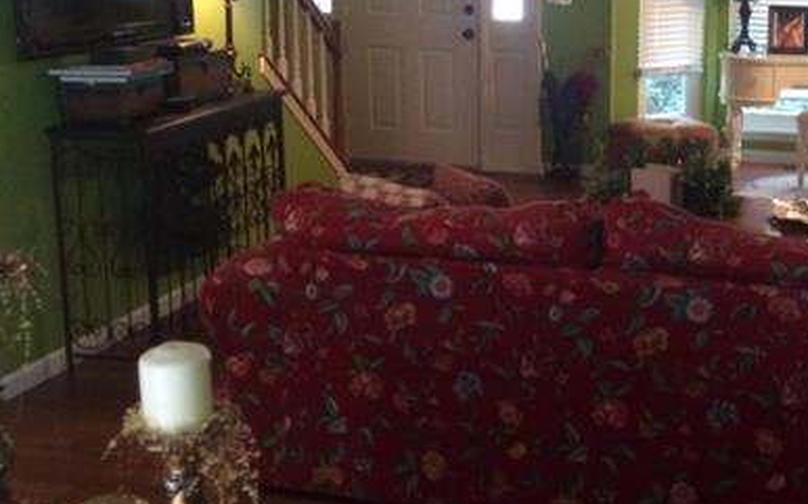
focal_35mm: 51
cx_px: 653
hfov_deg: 38.0
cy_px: 113
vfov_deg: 25.0
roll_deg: +0.1
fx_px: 1123
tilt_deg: -9.3
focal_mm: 4.15
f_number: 2.2
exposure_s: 1/30
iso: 200
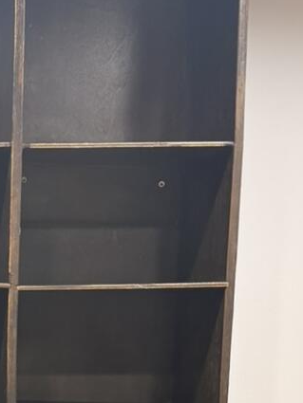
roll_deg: -0.5
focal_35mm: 113
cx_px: -52
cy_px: 549
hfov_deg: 12.8
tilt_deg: -10.7
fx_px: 1318
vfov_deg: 16.3
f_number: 1.78
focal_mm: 6.76
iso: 125
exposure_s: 1/60
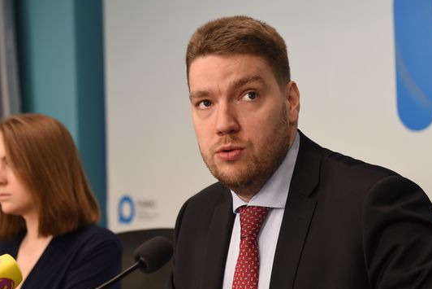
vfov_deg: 14.9
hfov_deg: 22.1
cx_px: 180
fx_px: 1104
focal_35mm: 92
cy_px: 131
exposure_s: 1/320
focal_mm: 70
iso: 2500
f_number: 4
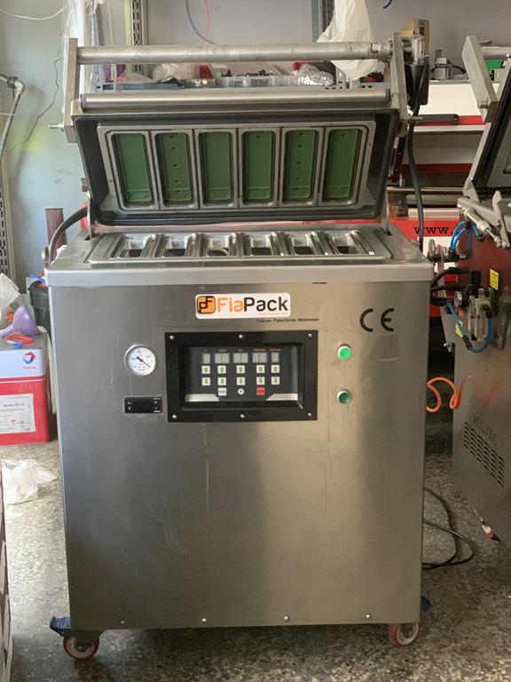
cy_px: 341
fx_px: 1023
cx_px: 256
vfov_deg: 36.8
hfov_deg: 28.0
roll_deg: +0.2
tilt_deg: -15.5
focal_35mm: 52
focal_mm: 6
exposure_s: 1/30
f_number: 2.4
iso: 640
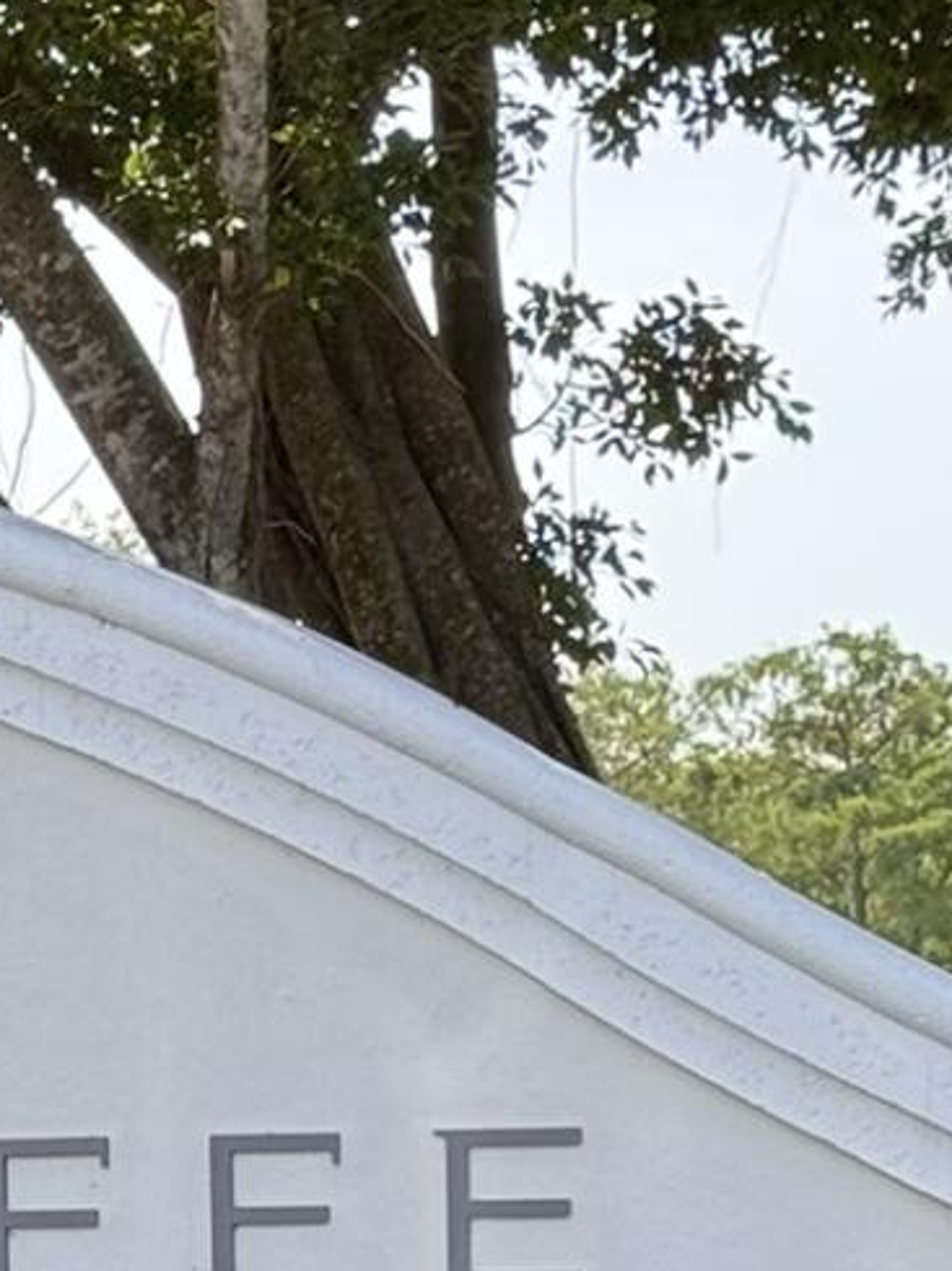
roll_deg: -2.9
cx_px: -332
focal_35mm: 196
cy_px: 1294
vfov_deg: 10.0
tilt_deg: -0.5
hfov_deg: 7.5
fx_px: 7193
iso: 64
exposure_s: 1/1339
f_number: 1.78
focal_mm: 6.76
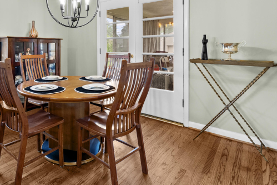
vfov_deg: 51.2
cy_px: 49
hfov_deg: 70.7
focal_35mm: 24
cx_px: 84
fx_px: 185
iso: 400
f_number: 11
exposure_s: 1/1.67
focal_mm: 16
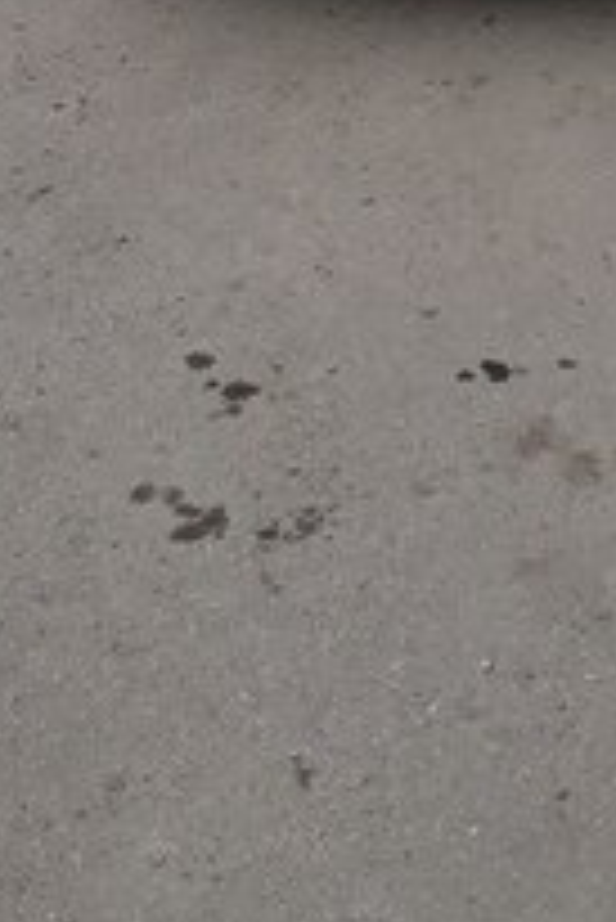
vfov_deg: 26.5
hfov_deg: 19.9
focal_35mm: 68
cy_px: -171
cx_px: 450
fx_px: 1742
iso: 40
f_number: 1.9
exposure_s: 1/794
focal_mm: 3.6
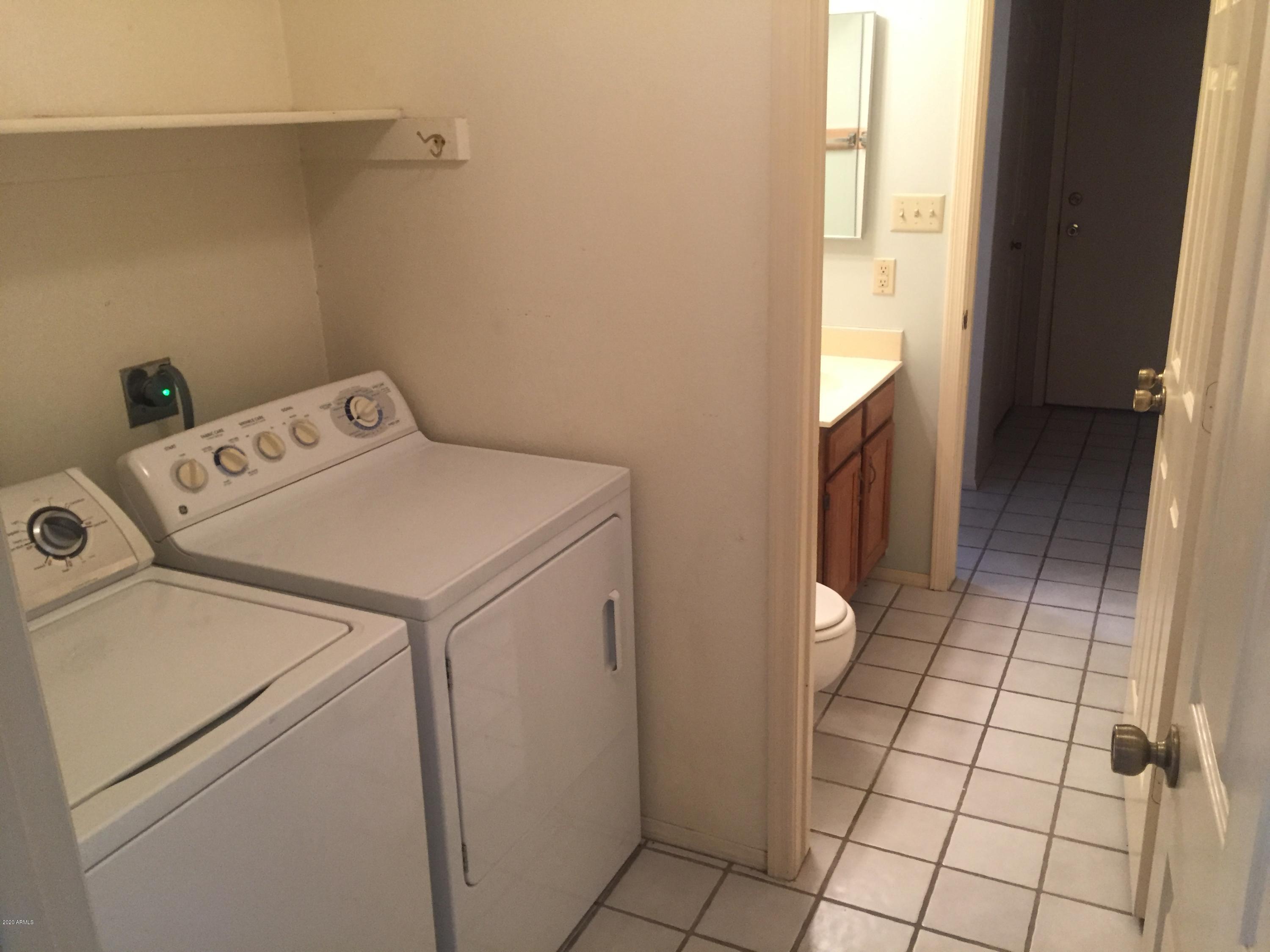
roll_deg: +0.9
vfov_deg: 48.2
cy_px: 476
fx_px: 1064
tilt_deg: -18.3
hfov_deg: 61.7
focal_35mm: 29
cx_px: 635
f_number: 2.2
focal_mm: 4.15
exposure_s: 1/30
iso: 200
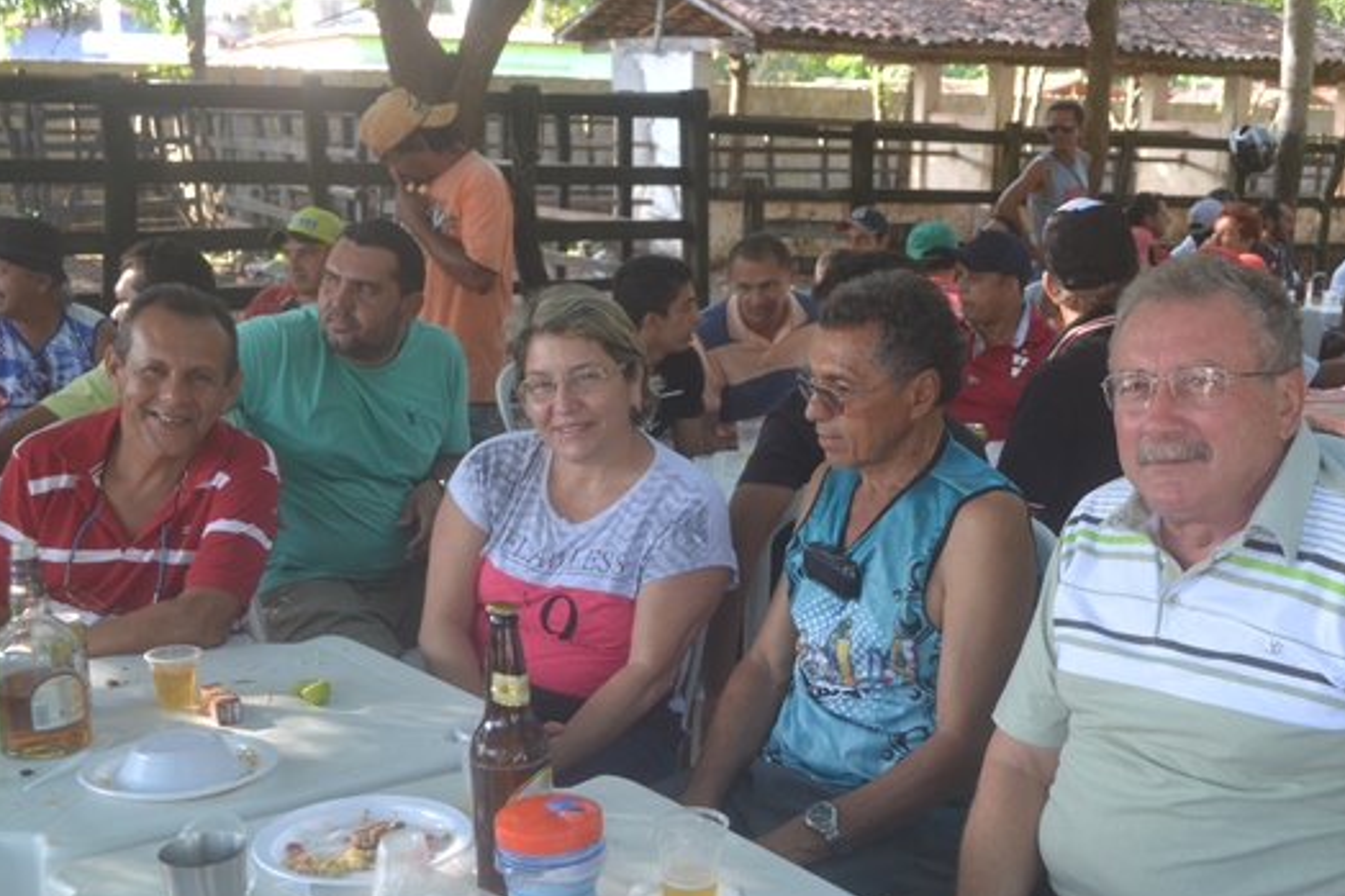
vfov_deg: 30.4
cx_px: 770
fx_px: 1643
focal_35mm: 44
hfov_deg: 44.4
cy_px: 535
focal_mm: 24
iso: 400
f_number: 5
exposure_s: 1/100
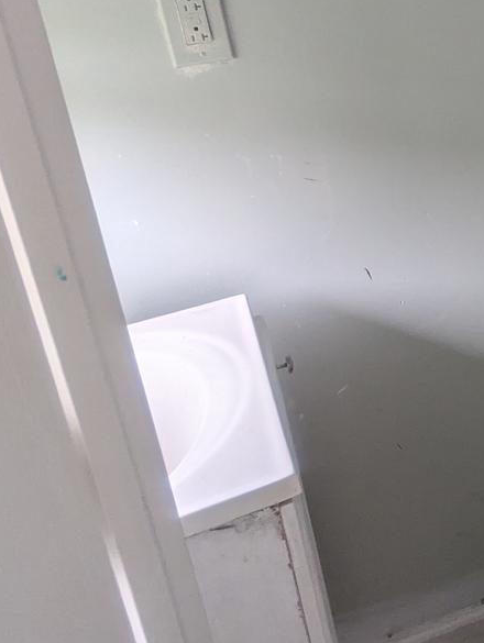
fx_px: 782
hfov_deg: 29.6
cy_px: 152
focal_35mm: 42
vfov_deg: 43.2
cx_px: 579
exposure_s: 1/131
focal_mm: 2.35
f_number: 2.2
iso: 209
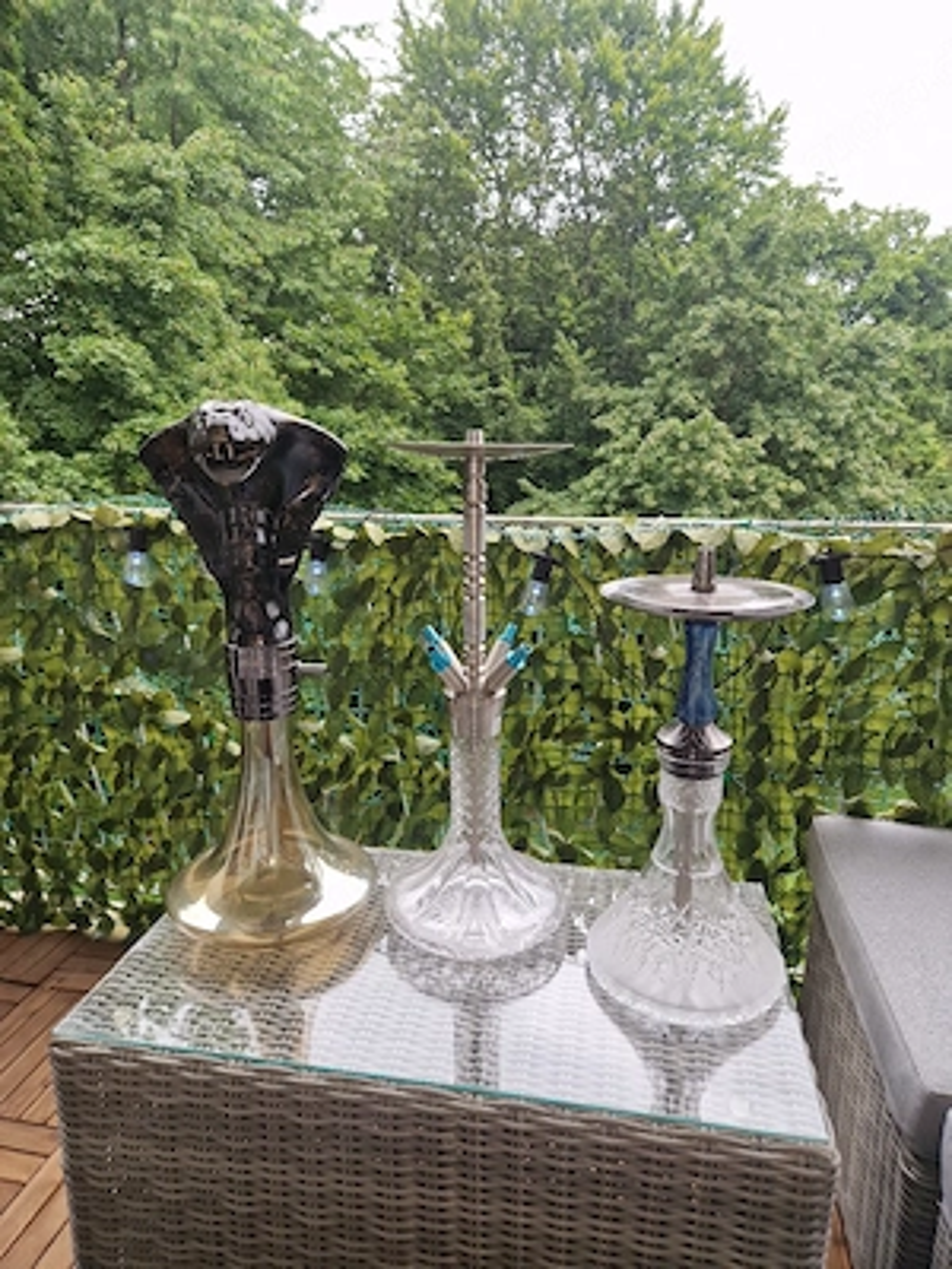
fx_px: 843
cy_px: 634
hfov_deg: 58.9
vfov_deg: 73.9
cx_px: 476
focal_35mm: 23
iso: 62
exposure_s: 1/100
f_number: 1.8
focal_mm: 5.4
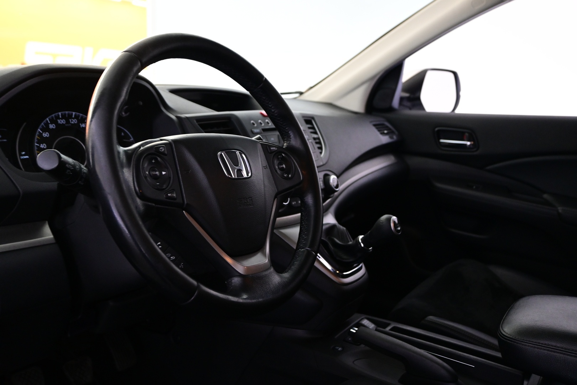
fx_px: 493
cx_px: 288
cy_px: 192
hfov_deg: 60.7
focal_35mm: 31
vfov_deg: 42.6
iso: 1600
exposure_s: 1/30
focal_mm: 20.5
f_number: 3.8
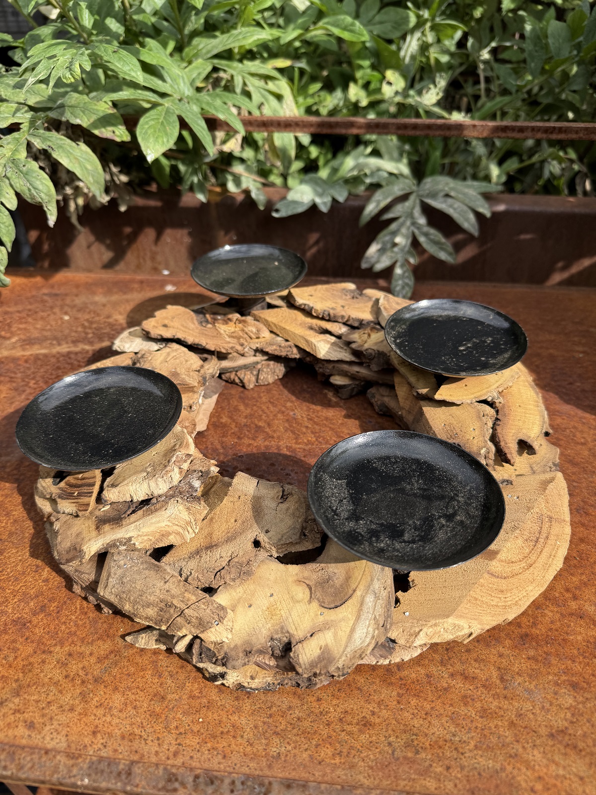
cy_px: 398
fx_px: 551
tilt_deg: -38.3
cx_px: 298
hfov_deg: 56.8
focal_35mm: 24
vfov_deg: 71.6
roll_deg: +1.4
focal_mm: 6.76
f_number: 1.78
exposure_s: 1/2252
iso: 80
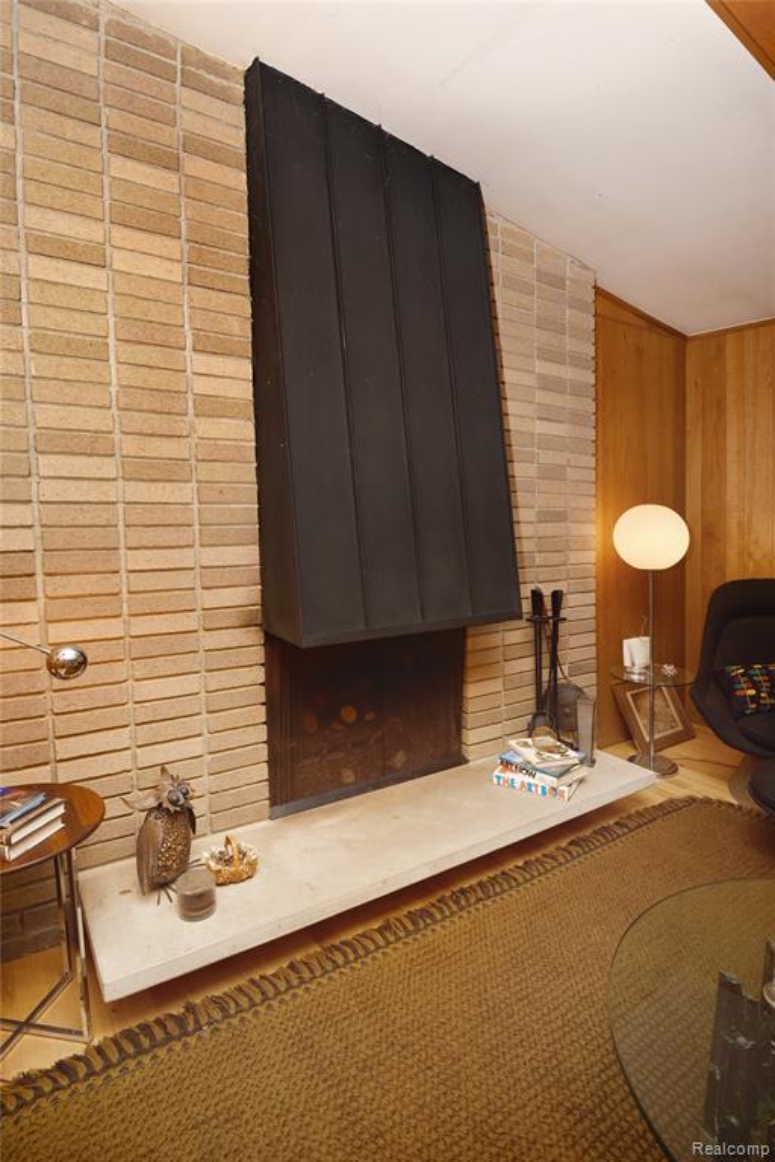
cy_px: 581
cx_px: 388
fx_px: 549
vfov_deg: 93.3
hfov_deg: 70.4
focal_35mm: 17
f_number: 6.3
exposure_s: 1/60
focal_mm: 17
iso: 125
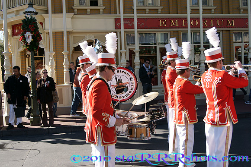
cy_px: 84
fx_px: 293
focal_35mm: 42
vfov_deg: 31.9
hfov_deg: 46.4
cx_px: 126
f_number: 2.8
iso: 100
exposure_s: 1/1000
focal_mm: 28
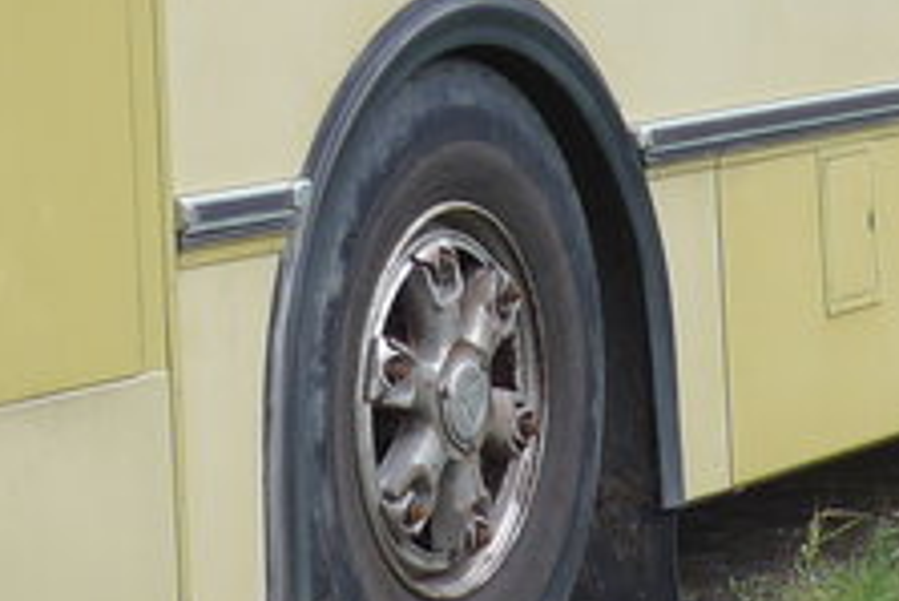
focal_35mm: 162
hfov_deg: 12.4
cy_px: -690
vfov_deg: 8.0
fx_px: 4048
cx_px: -202
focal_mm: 6
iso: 80
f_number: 2.8
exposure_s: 1/250
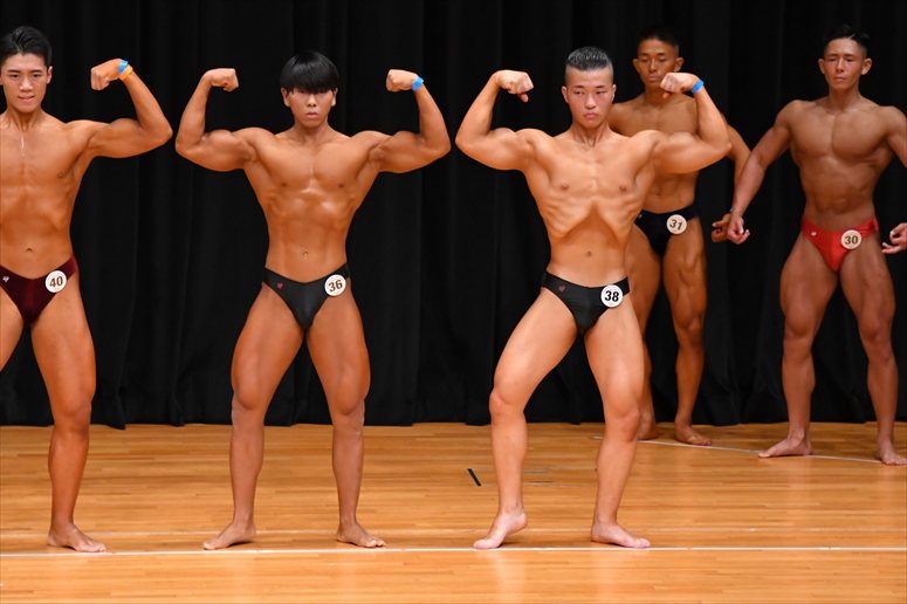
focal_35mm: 270
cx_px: 454
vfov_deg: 5.1
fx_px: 6799
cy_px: 302
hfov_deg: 7.6
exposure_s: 1/400
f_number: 5.6
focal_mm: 180
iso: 4000
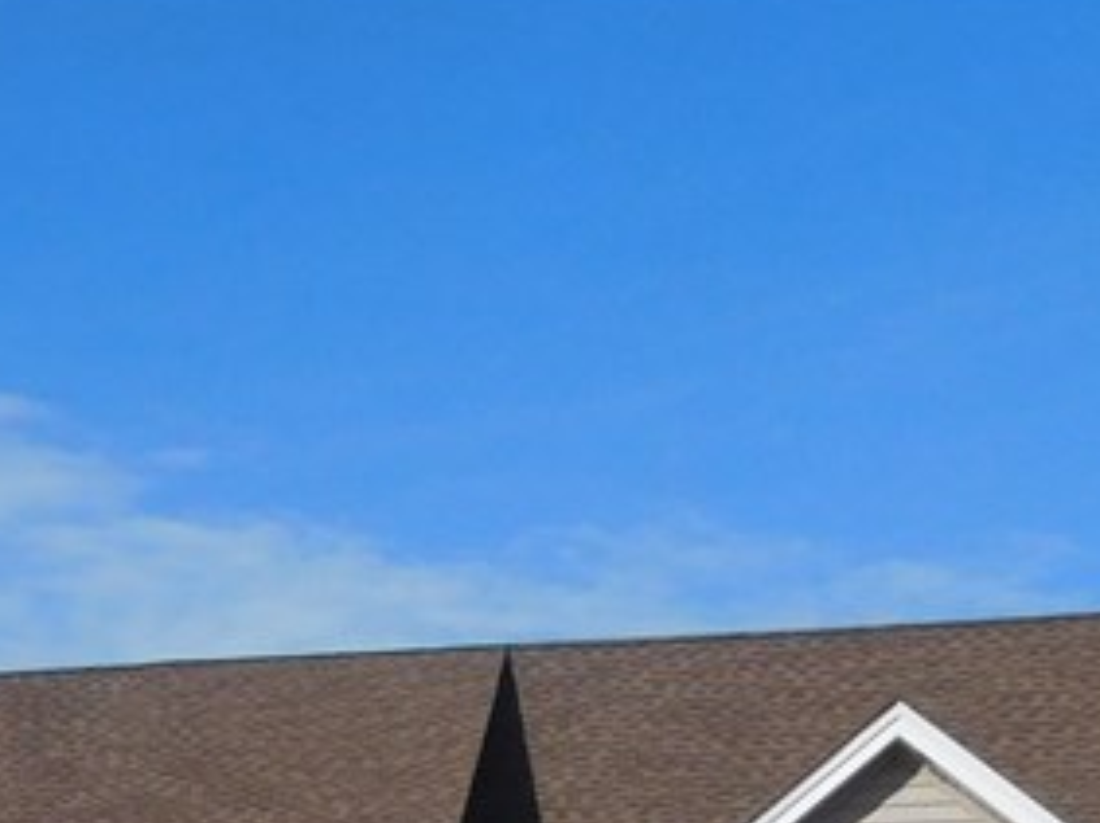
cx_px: -105
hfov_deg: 17.5
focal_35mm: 109
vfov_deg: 12.5
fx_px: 3461
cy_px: 1439
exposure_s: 1/640
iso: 125
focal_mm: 5.3
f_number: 6.4
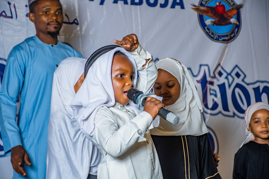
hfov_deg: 18.3
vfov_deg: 12.2
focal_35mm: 112
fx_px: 837
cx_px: 134
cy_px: 90
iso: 800
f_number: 5
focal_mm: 75
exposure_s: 1/80
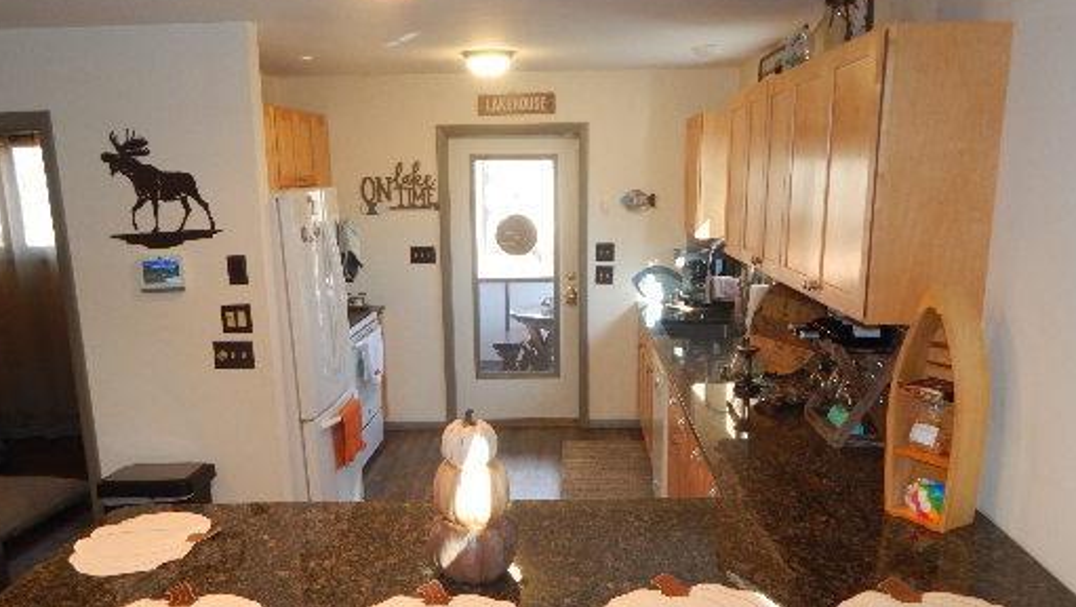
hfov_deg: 64.3
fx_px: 856
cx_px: 539
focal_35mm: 30
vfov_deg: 38.8
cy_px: 373
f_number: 3
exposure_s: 1/30
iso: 200
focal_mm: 4
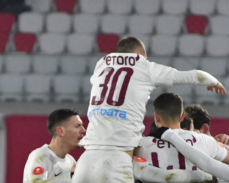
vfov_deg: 1.6
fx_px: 6676
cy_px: 213
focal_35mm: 985
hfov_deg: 2.0
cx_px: 125
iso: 3200
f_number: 5
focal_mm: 240
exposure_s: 1/1600
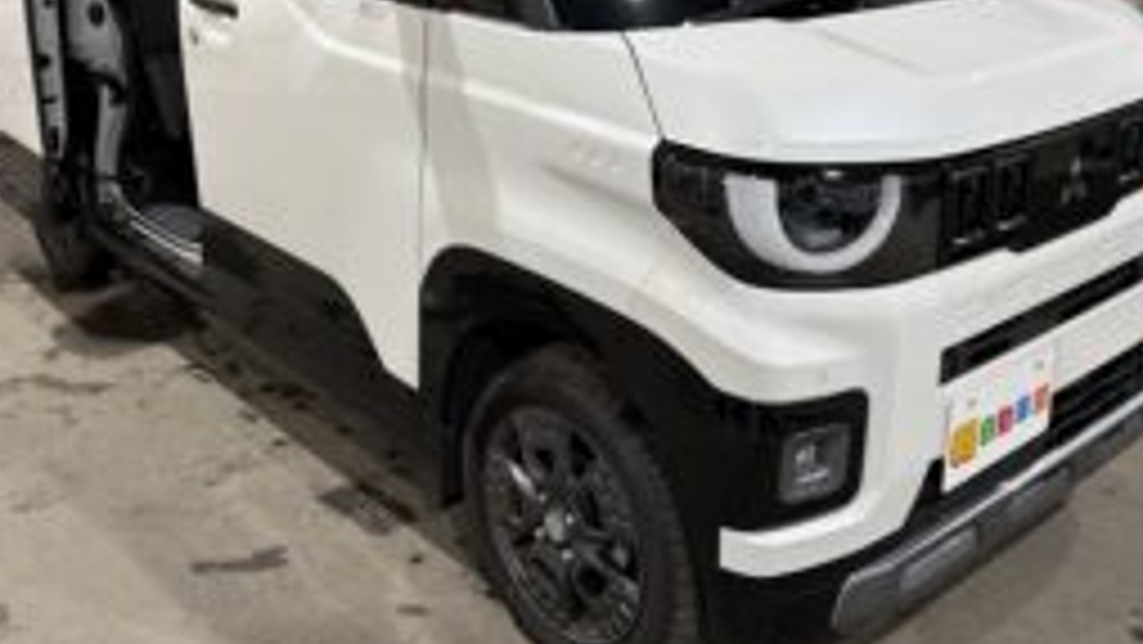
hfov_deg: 51.6
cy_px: 146
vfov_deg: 29.9
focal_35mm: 39
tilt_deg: -14.6
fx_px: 1182
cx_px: 536
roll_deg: +1.1
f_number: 1.6
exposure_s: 1/50
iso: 100
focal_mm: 5.96
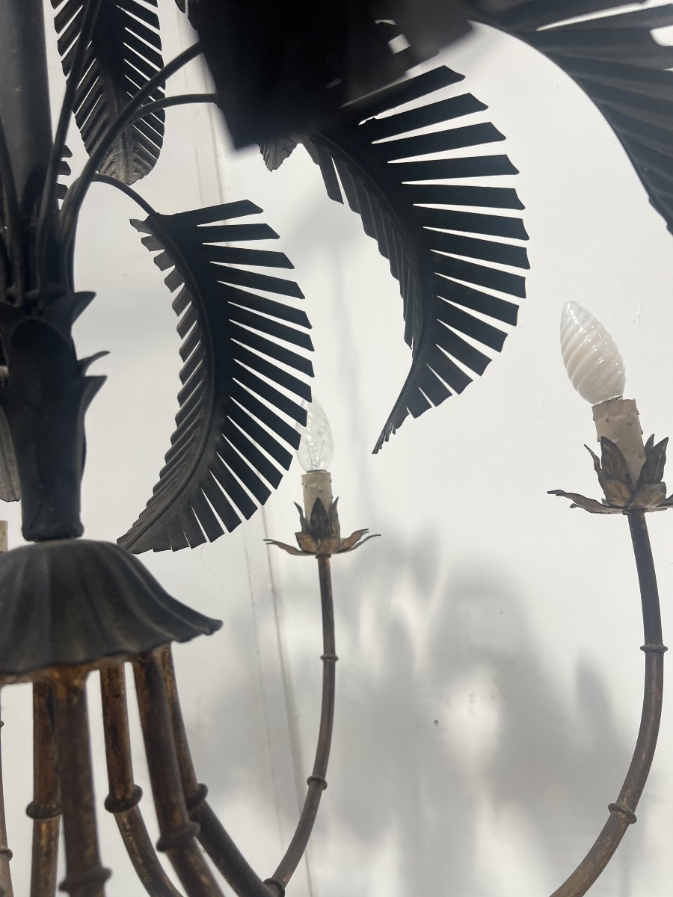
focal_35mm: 26
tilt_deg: +9.8
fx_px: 674
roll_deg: +8.2
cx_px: 336
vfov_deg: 67.3
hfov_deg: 53.1
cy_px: 448
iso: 50
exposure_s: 1/121
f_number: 1.5
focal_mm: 5.7
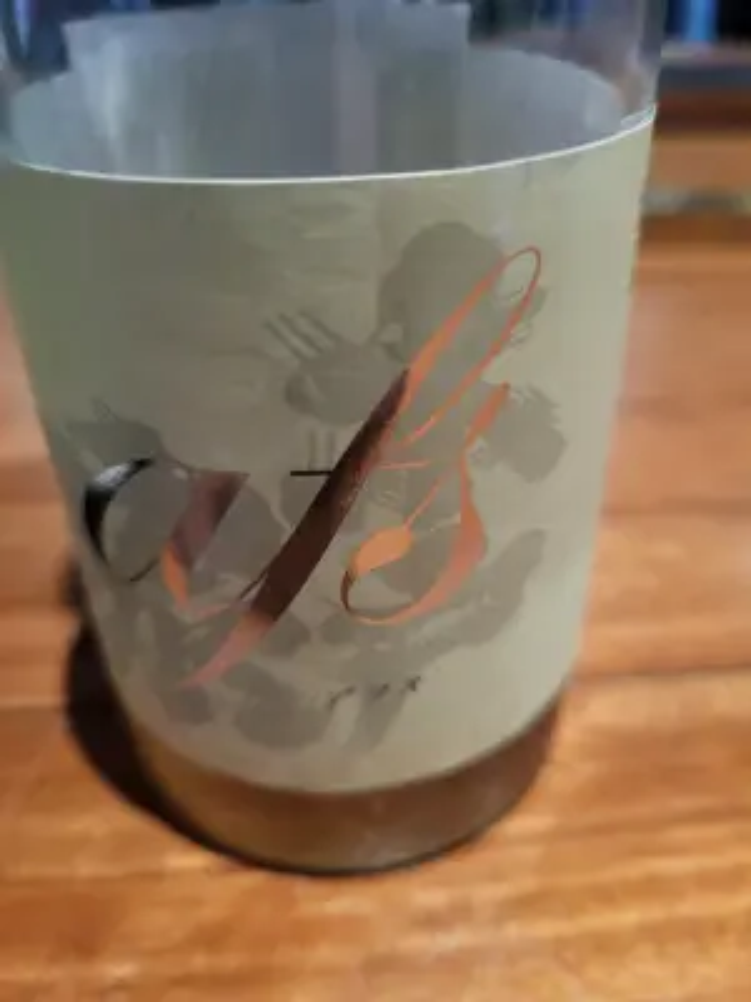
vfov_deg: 67.3
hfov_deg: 53.1
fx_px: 752
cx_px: 376
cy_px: 501
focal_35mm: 26
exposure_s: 1/25
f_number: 1.8
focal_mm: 5.4
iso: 500
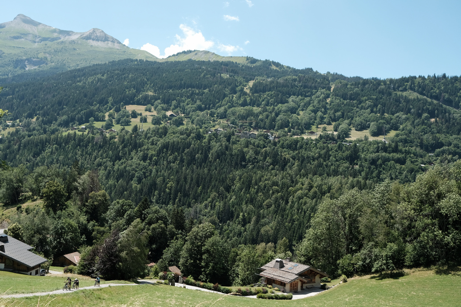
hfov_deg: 54.4
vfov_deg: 37.9
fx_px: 448
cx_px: 230
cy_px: 154
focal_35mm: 35
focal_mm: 23
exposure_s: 1/1300
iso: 320
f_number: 4
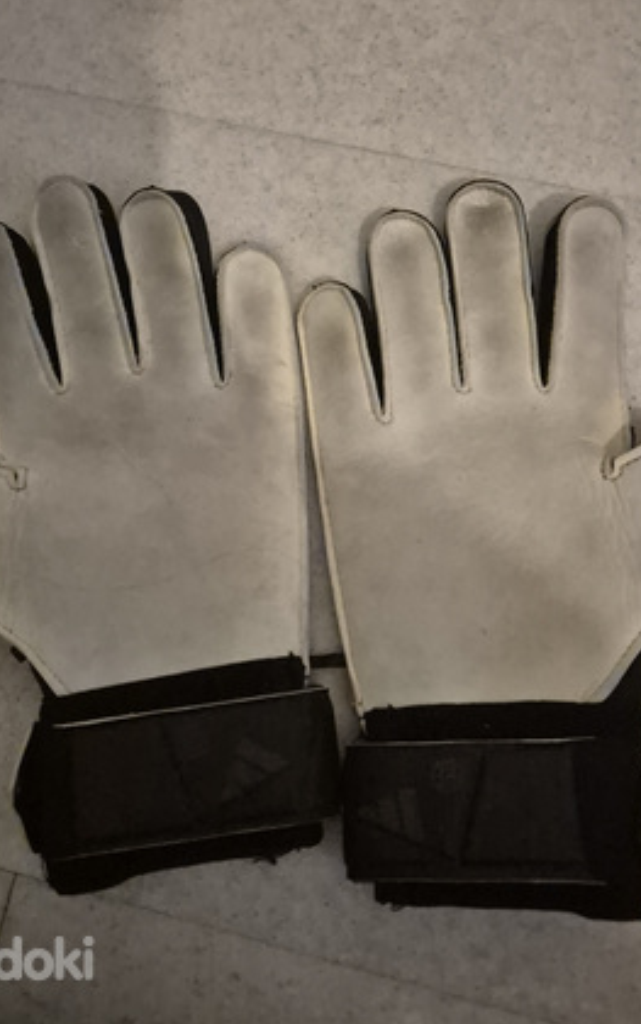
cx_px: 308
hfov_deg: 43.2
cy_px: 434
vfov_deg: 64.3
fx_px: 809
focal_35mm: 29
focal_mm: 5.4
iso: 2000
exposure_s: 1/100
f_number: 1.8
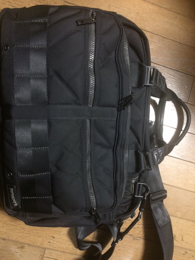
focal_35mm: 29
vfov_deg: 61.7
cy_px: 130
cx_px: 98
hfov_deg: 48.2
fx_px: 218
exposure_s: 1/17
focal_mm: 4.15
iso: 320
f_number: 2.2
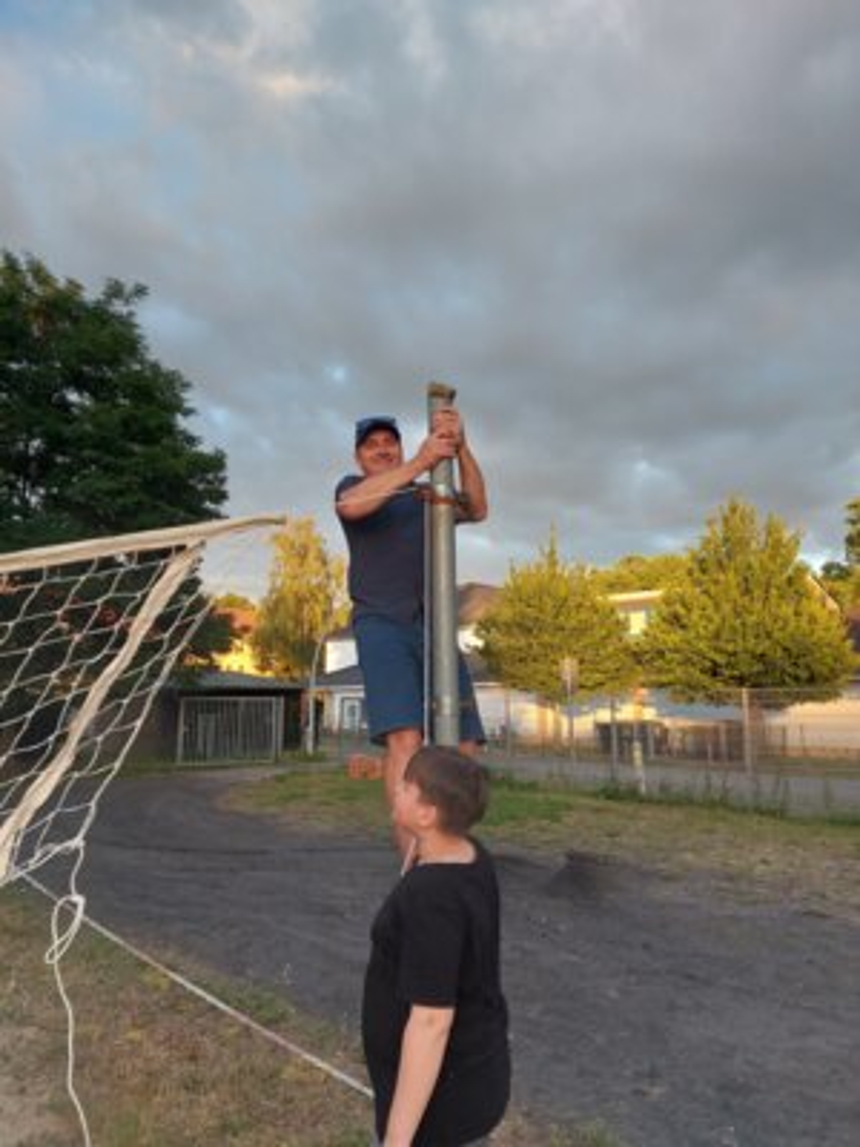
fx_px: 795
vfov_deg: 71.6
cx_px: 430
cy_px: 574
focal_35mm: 24
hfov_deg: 56.8
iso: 40
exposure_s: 1/100
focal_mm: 5.23
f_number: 1.8
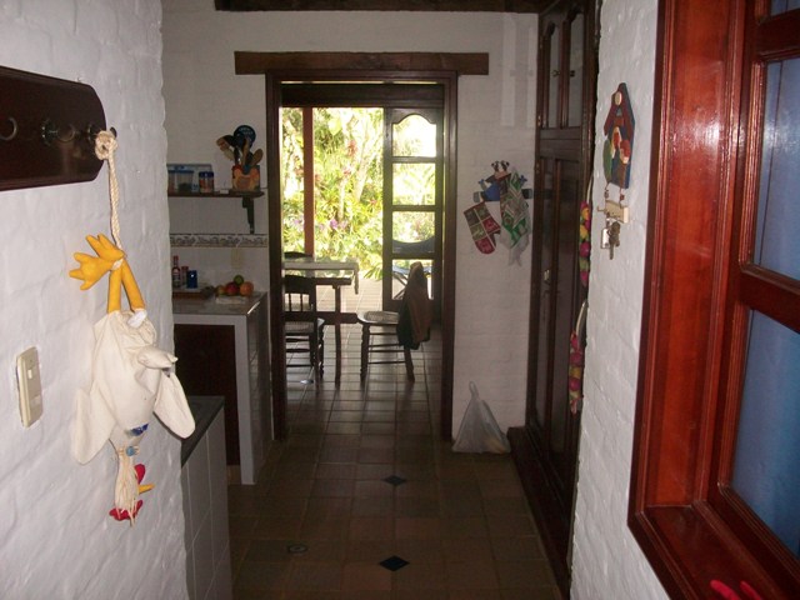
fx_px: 740
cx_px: 400
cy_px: 300
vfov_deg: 44.2
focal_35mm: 32
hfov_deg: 56.8
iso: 160
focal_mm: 5.7
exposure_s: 1/60
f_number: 2.9
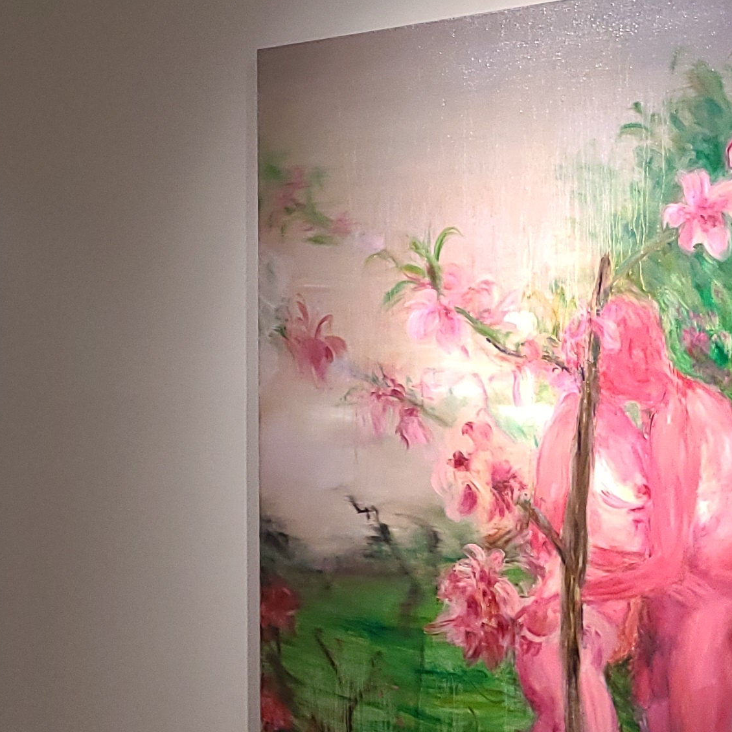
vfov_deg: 21.1
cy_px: 416
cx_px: -8
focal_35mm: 82
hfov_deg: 20.4
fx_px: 1962
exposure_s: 1/60
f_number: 1.8
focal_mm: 5.4
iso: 250
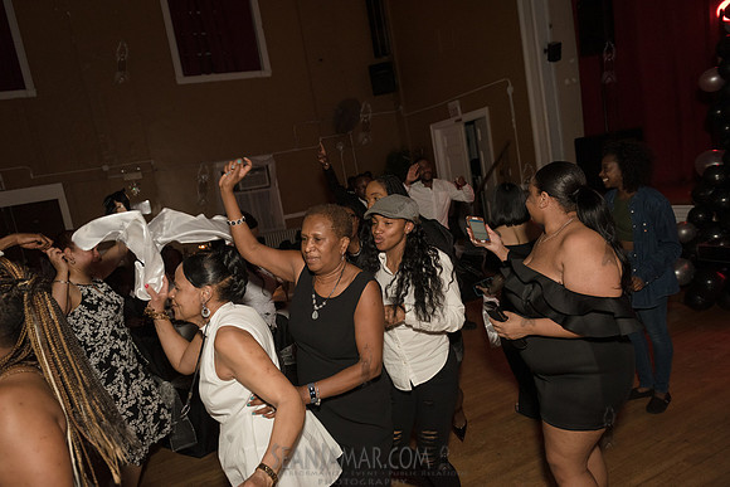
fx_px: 487
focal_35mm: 24
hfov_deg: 73.7
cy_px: 244
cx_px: 365
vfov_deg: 53.2
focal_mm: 24
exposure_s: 1/320
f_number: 3.5
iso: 2000
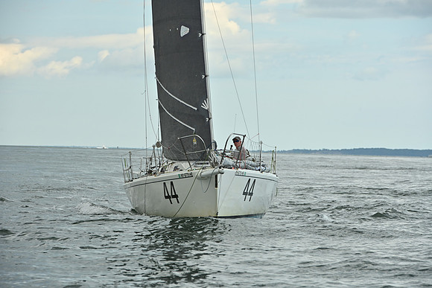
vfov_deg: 6.9
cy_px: 144
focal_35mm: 200
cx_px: 216
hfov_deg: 10.3
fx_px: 2400
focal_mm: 200
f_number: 9
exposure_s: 1/640
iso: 250
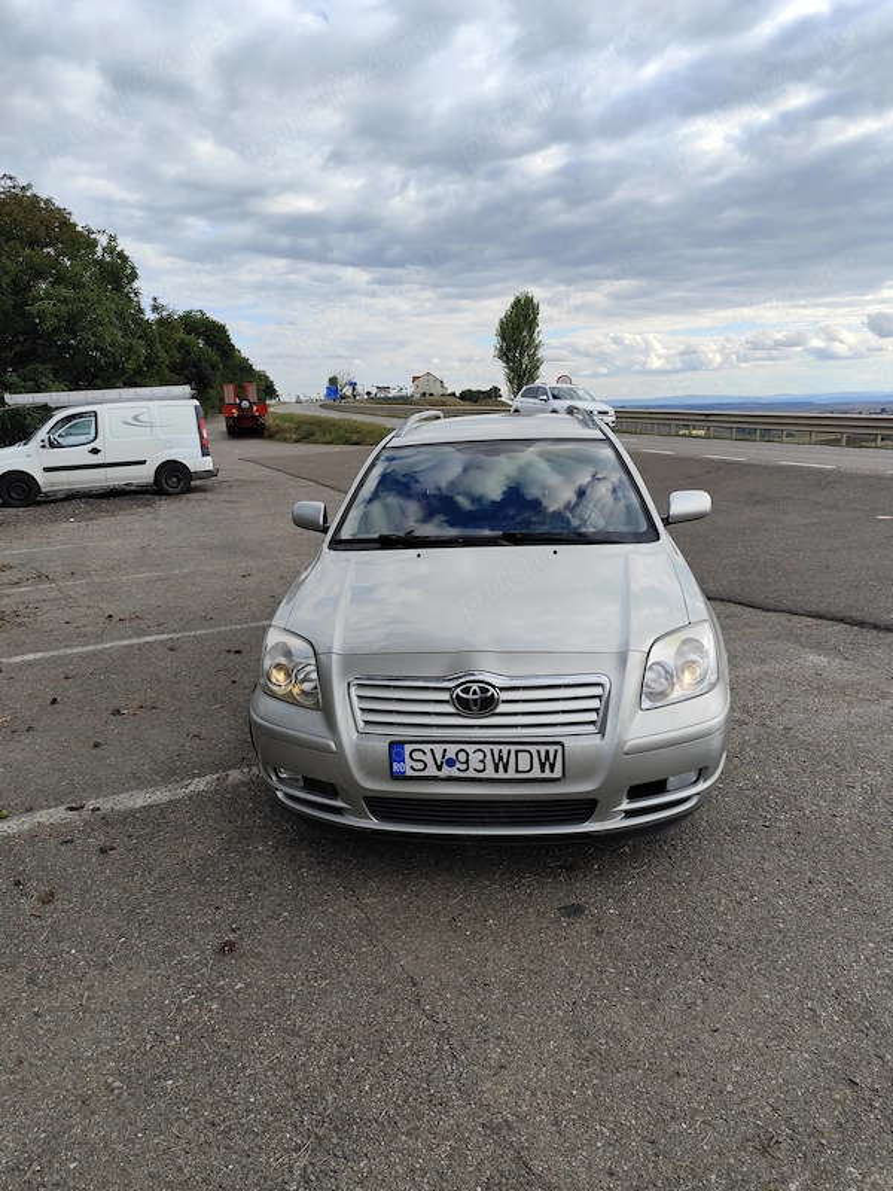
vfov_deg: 73.9
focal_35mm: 23
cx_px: 446
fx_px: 791
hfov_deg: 58.9
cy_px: 596
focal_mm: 6.19
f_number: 1.65
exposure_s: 1/630
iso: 50
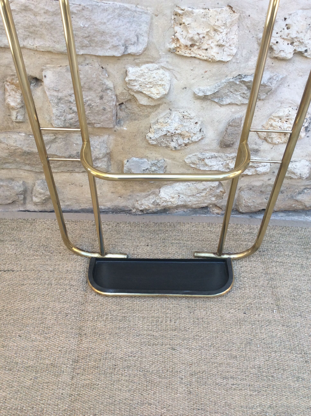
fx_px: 384
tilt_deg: -51.2
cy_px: 208
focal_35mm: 32
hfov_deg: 44.1
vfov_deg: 56.9
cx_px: 156
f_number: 2.4
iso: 32
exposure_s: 1/100
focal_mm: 3.3
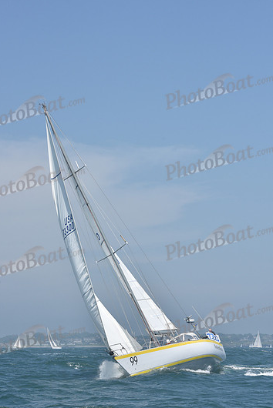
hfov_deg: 13.2
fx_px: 1181
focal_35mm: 104
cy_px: 212
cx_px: 125
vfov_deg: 19.6
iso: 320
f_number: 10
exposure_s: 1/1000
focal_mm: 95
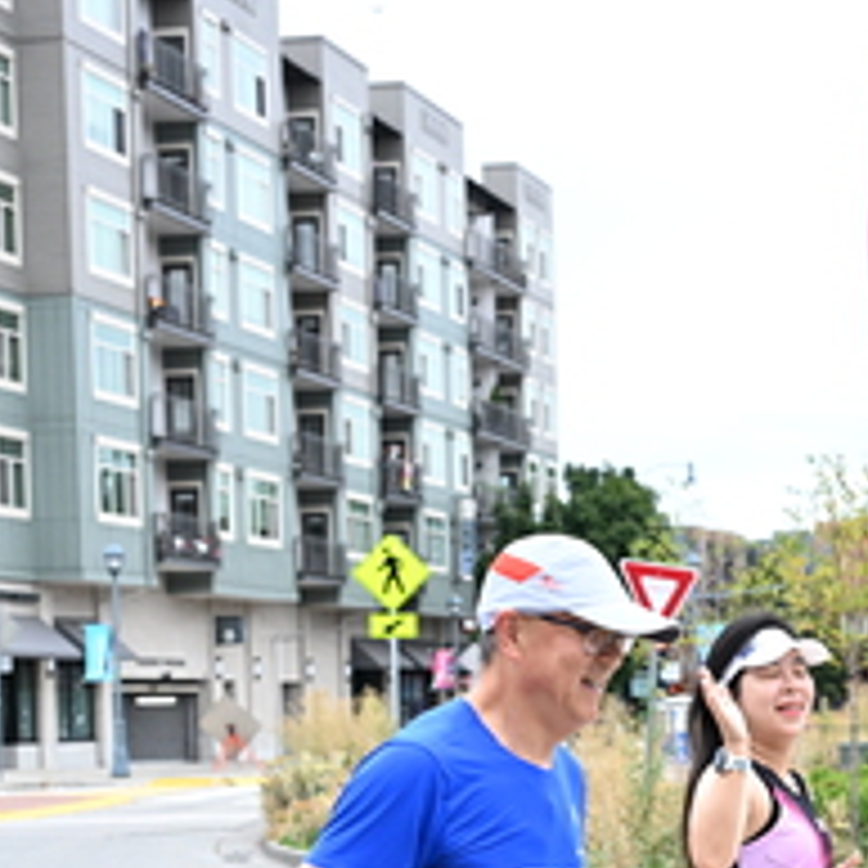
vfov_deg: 20.9
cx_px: 837
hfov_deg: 20.7
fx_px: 2304
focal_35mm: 81
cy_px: 762
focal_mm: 33.5
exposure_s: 1/800
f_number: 4
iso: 2000
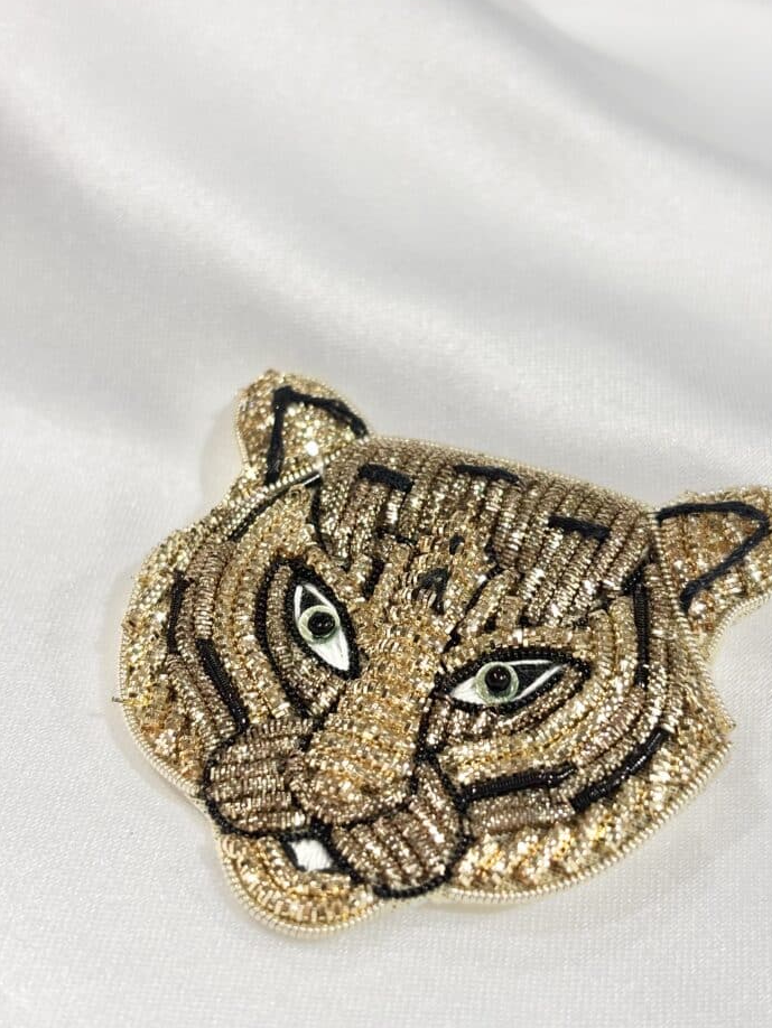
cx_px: 428
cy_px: 545
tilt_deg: -36.6
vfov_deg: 33.2
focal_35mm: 58
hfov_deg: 25.2
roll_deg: +3.3
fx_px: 1724
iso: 32
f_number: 1.6
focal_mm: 5.96
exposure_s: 1/214
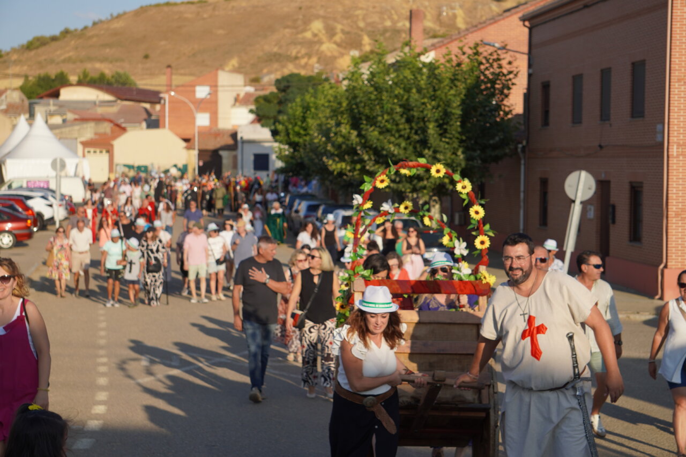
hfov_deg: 23.8
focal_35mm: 86
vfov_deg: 16.0
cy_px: 228
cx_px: 343
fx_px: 1629
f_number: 5.6
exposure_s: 1/500
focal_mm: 57
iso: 100
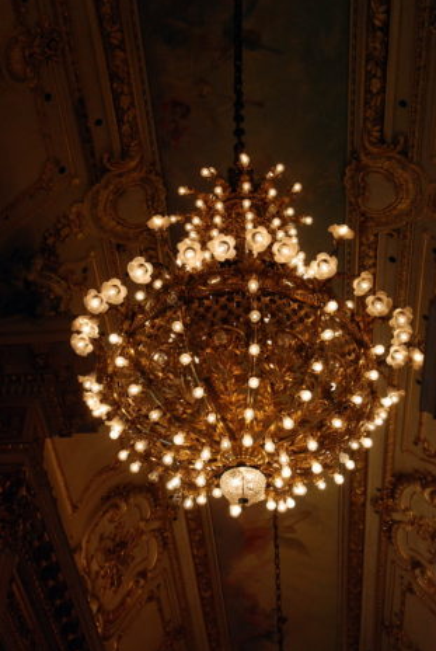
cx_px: 224
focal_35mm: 55
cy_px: 333
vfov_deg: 36.2
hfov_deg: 24.7
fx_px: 995
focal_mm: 34
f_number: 5.6
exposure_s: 1/125
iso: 1000
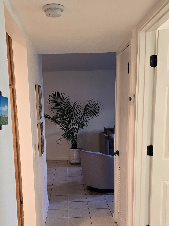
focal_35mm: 40
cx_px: 70
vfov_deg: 45.9
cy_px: 156
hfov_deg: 35.9
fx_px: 260
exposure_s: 1/120
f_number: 1.7
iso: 400
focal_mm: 6.3
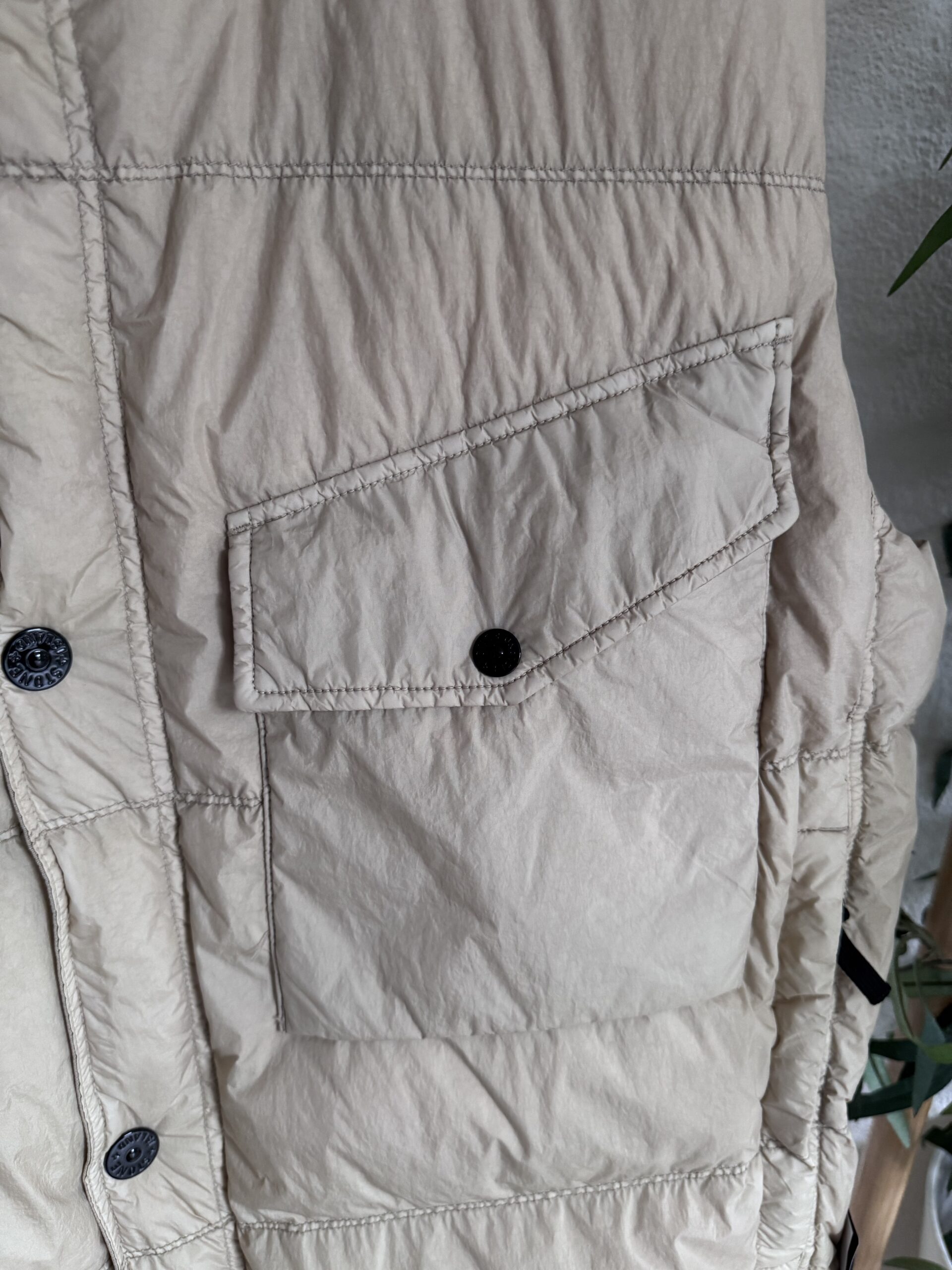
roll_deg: +1.7
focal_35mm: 24
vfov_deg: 71.6
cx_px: 476
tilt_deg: -16.2
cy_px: 635
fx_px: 880
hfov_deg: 56.8
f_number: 1.78
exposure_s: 1/60
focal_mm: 6.76
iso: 320
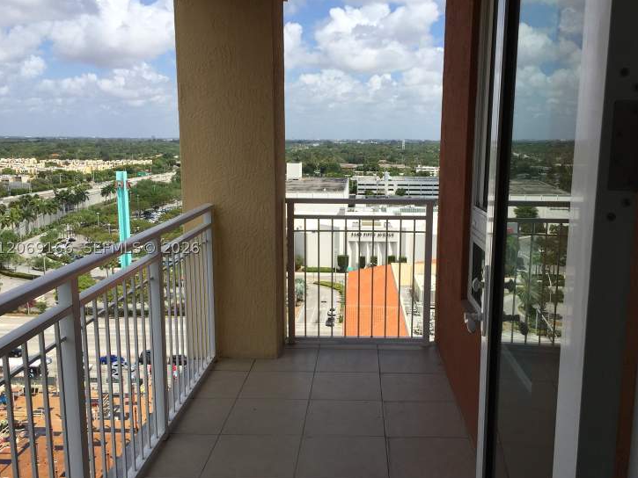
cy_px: 248
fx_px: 590
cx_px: 334
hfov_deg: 56.8
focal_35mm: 32
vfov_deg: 44.2
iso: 32
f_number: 2.2
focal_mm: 4.15
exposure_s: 1/2639
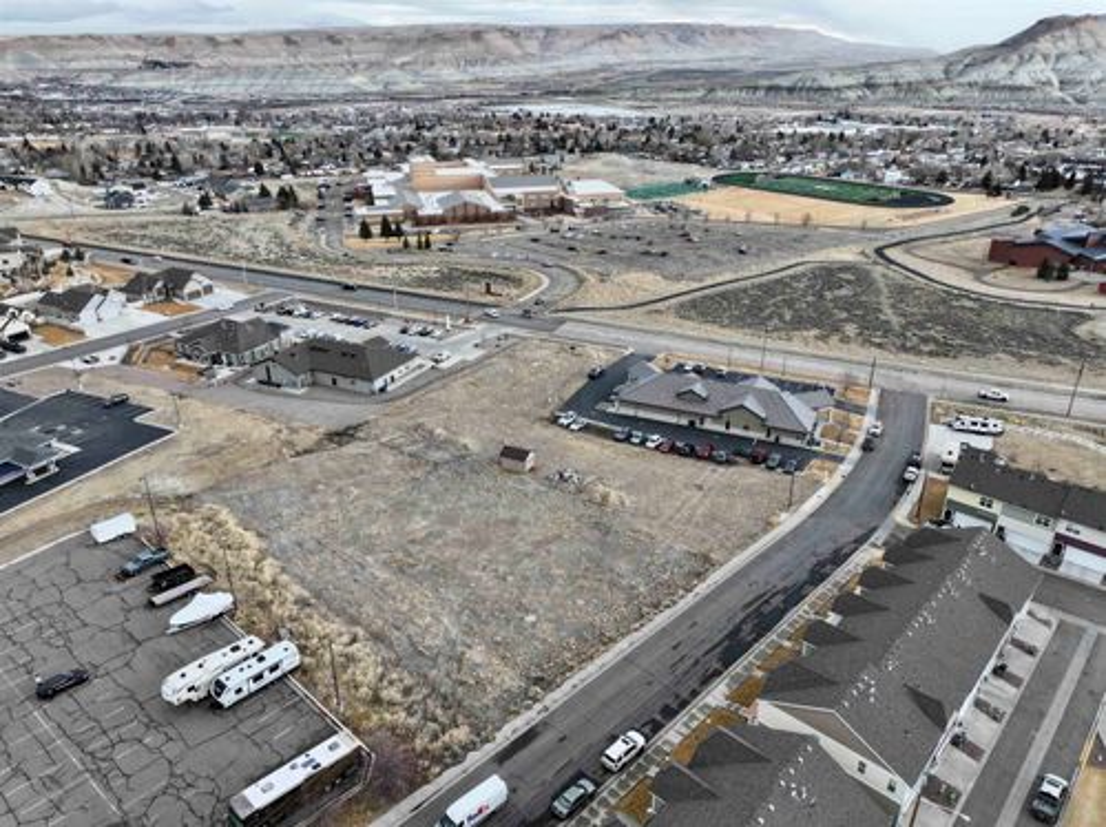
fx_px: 766
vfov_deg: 56.7
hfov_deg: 71.6
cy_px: 414
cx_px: 553
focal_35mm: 24
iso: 360
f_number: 2.8
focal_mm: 12.29
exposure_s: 1/200
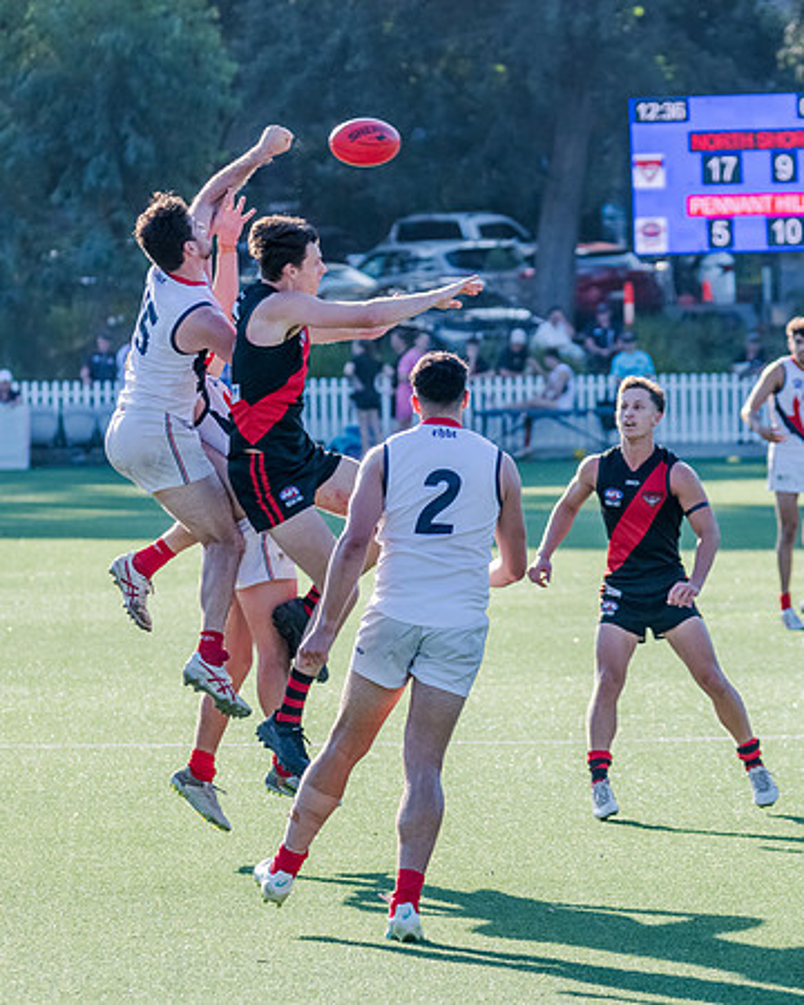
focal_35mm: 345
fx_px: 10249
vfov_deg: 5.6
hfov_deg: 4.5
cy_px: 423
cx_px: 237
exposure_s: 1/1600
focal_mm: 210
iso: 800
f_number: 6.3
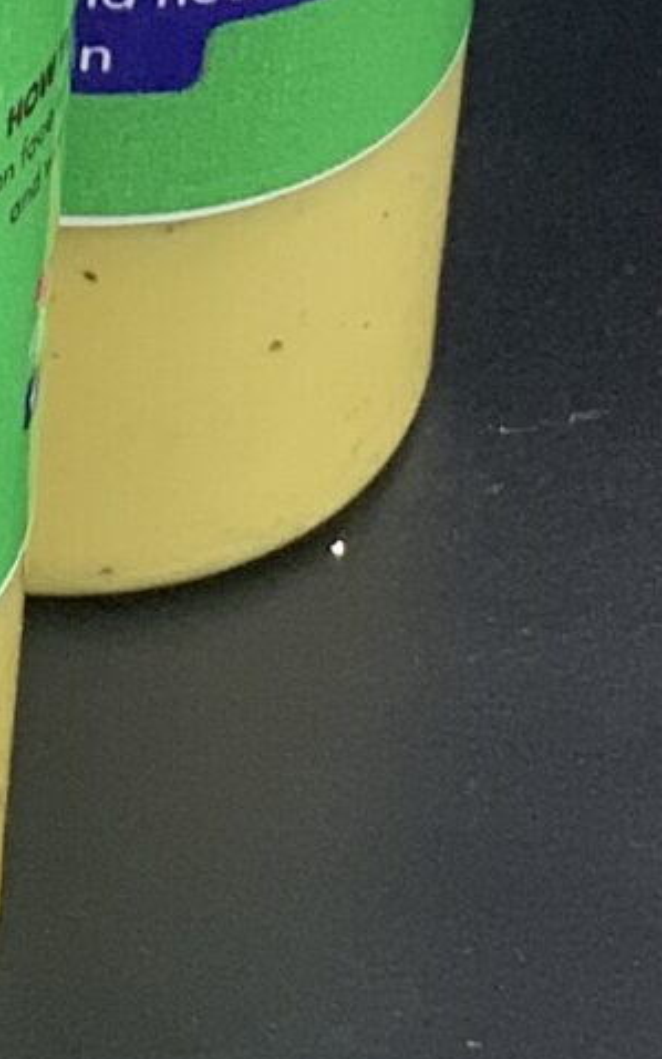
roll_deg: +0.1
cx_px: -1421
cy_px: -1318
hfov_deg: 4.3
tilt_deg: -29.0
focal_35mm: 295
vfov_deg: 6.8
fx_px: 8511
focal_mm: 6
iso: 25
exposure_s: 1/103
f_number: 2.4
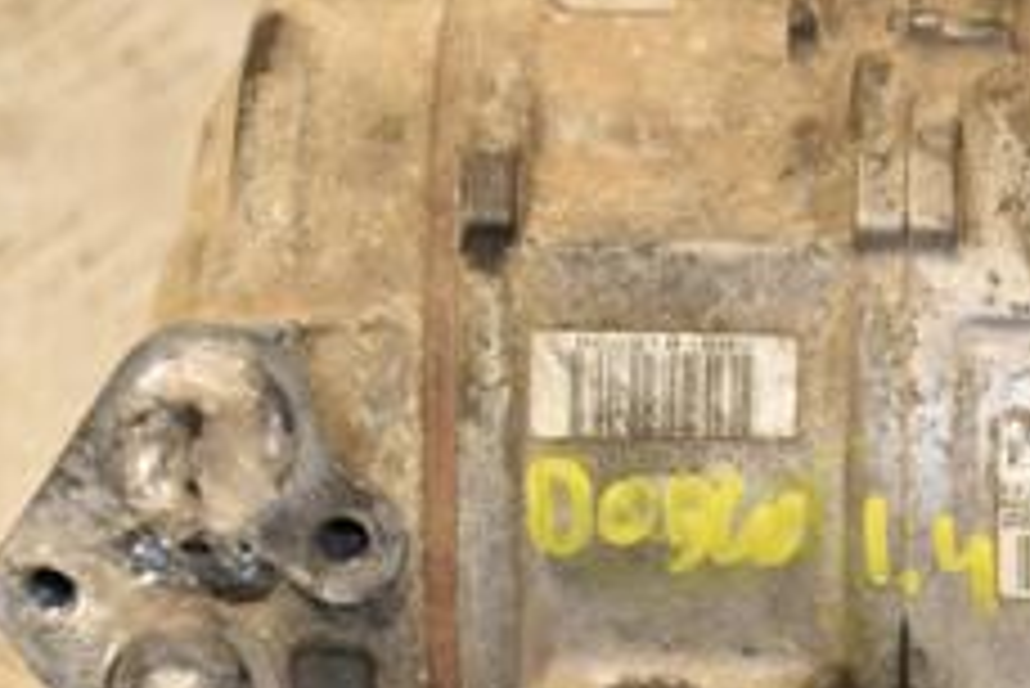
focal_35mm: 294
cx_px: 940
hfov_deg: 7.0
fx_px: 8425
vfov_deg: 4.7
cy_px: 535
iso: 800
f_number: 5.3
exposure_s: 1/125
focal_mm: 75
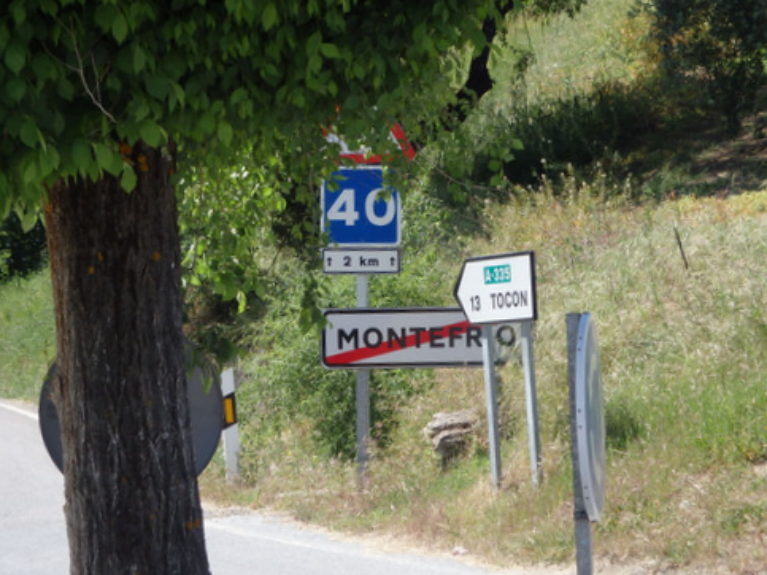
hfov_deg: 13.6
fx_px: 3212
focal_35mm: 145
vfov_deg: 10.2
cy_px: 296
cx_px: 383
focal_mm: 25
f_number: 5.9
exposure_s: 1/250
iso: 125
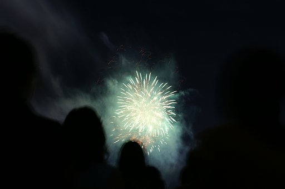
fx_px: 285
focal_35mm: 36
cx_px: 142
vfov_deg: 36.8
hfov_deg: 53.2
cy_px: 94
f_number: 5.6
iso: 100
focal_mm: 24
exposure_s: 5
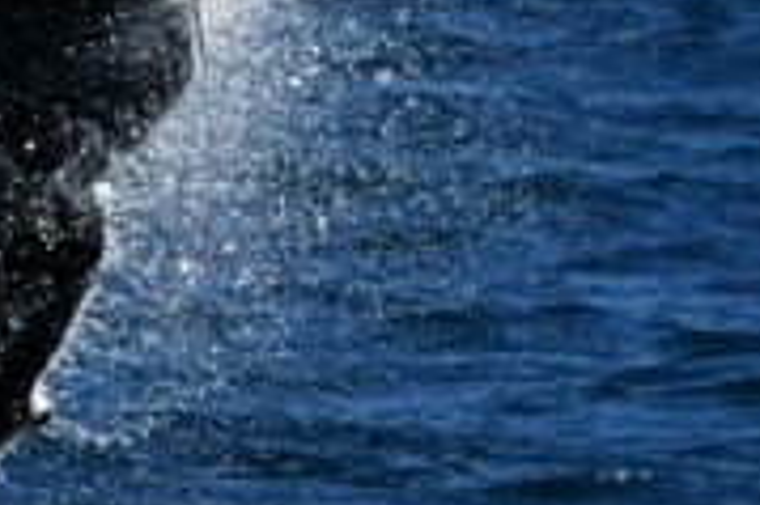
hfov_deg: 1.4
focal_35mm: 1522
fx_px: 32101
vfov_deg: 0.9
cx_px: -463
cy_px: -11
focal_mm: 340
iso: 1000
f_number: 6
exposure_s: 1/8000
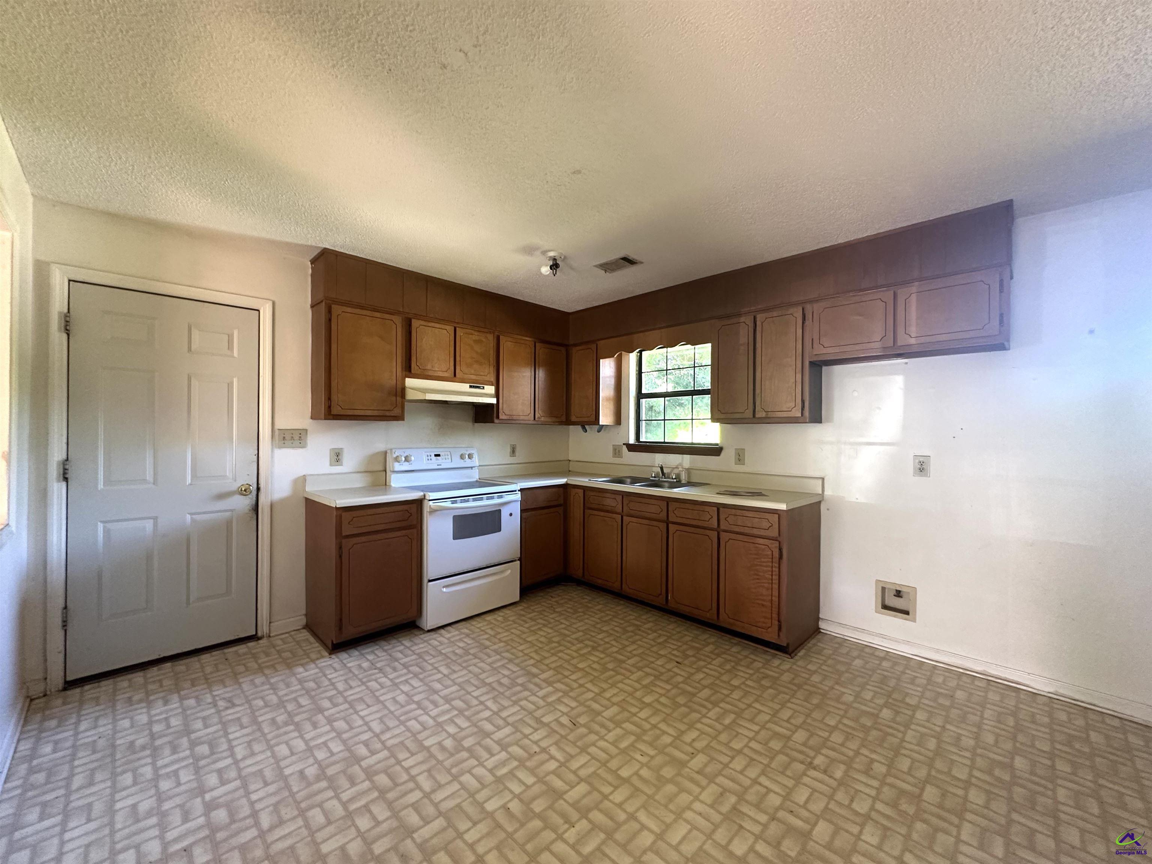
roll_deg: -0.2
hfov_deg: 102.1
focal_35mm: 14
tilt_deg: +0.5
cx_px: 576
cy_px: 432
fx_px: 466
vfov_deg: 85.7
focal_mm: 2.22
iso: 320
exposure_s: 1/60
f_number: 2.2
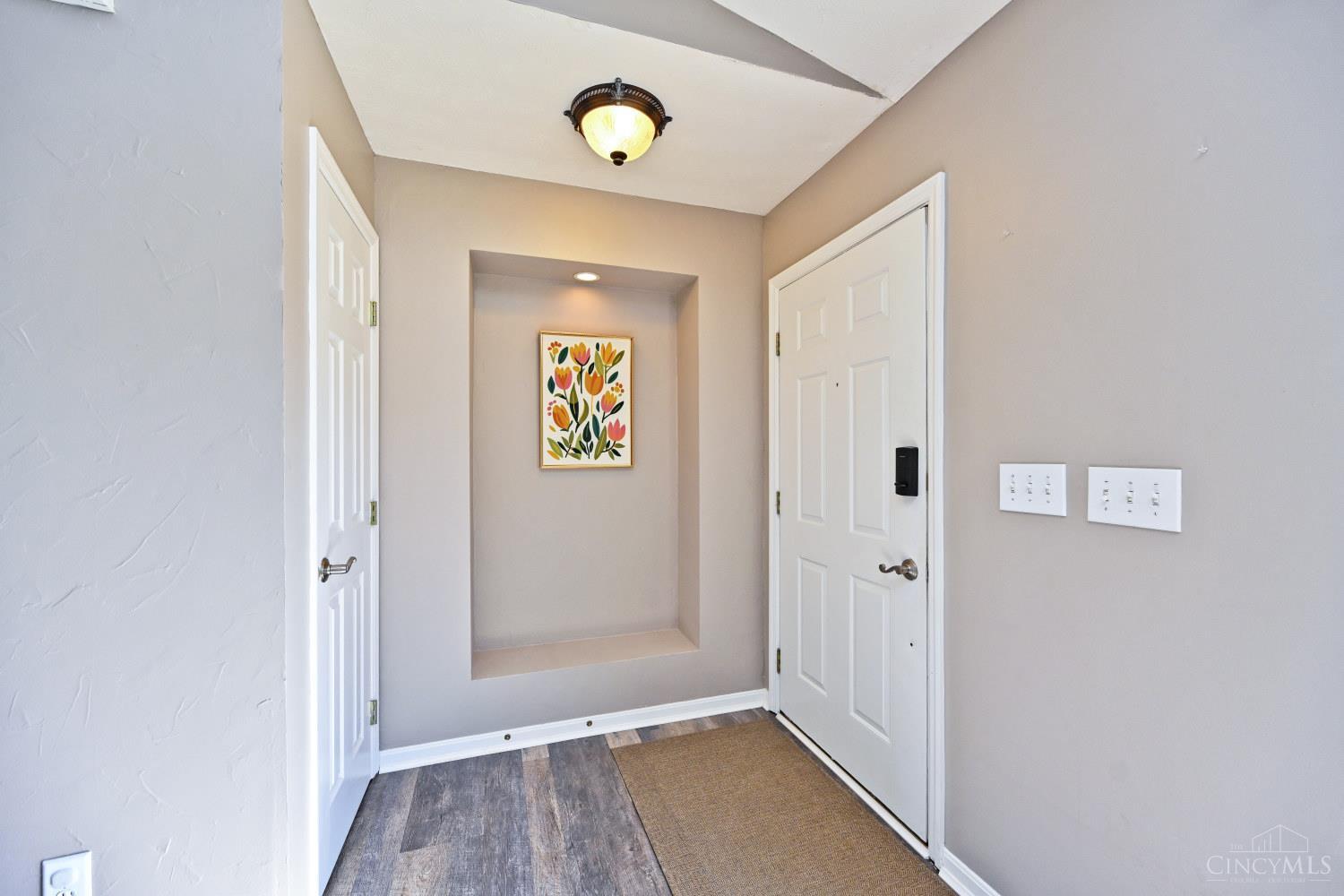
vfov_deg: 81.2
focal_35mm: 14
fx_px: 523
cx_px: 672
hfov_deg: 104.3
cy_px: 448
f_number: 5
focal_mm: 14
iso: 200
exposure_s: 1/100
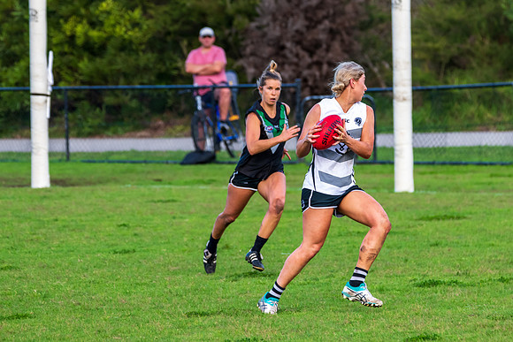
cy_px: 137
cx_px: 299
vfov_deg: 3.3
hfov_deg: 4.9
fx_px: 6024
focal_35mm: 423
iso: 800
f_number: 8
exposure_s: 1/640
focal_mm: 300
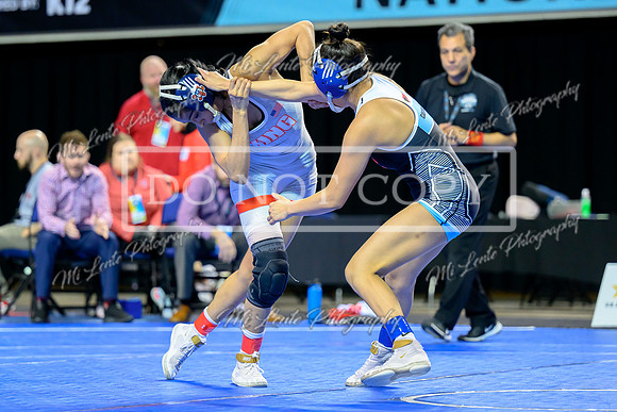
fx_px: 2460
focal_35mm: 144
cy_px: 206
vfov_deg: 9.6
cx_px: 277
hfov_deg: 14.3
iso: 3200
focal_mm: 115
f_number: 2.8
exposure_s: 1/1000
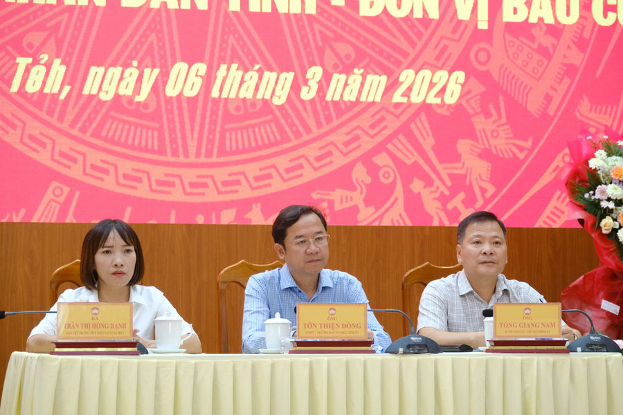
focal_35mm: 120
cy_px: 208
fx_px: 2077
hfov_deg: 17.1
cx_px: 312
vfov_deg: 11.4
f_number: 4
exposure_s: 1/40
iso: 1600
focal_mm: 80
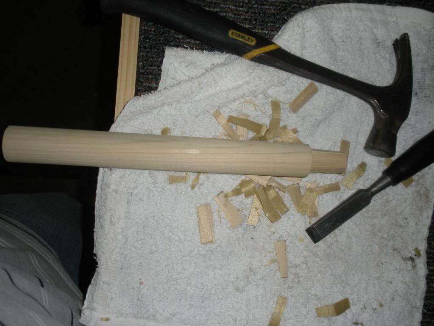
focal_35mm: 36
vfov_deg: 39.7
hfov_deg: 51.4
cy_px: 163
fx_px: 451
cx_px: 217
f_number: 3.5
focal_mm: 6.3
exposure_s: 1/60
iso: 64
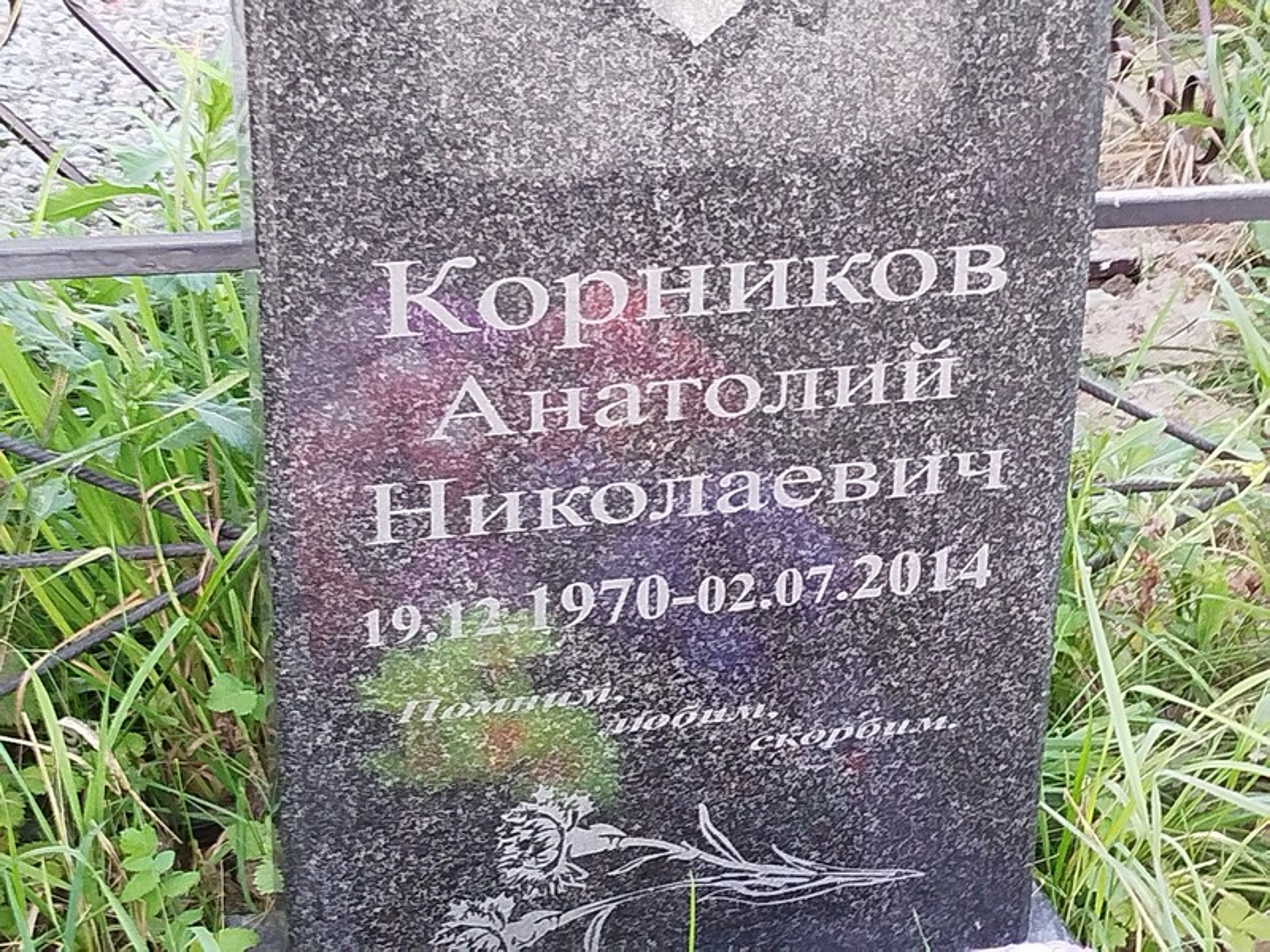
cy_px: 476
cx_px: 635
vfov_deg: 20.4
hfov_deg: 27.0
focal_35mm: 72
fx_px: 2642
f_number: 1.7
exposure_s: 1/33
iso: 250
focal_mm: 5.31
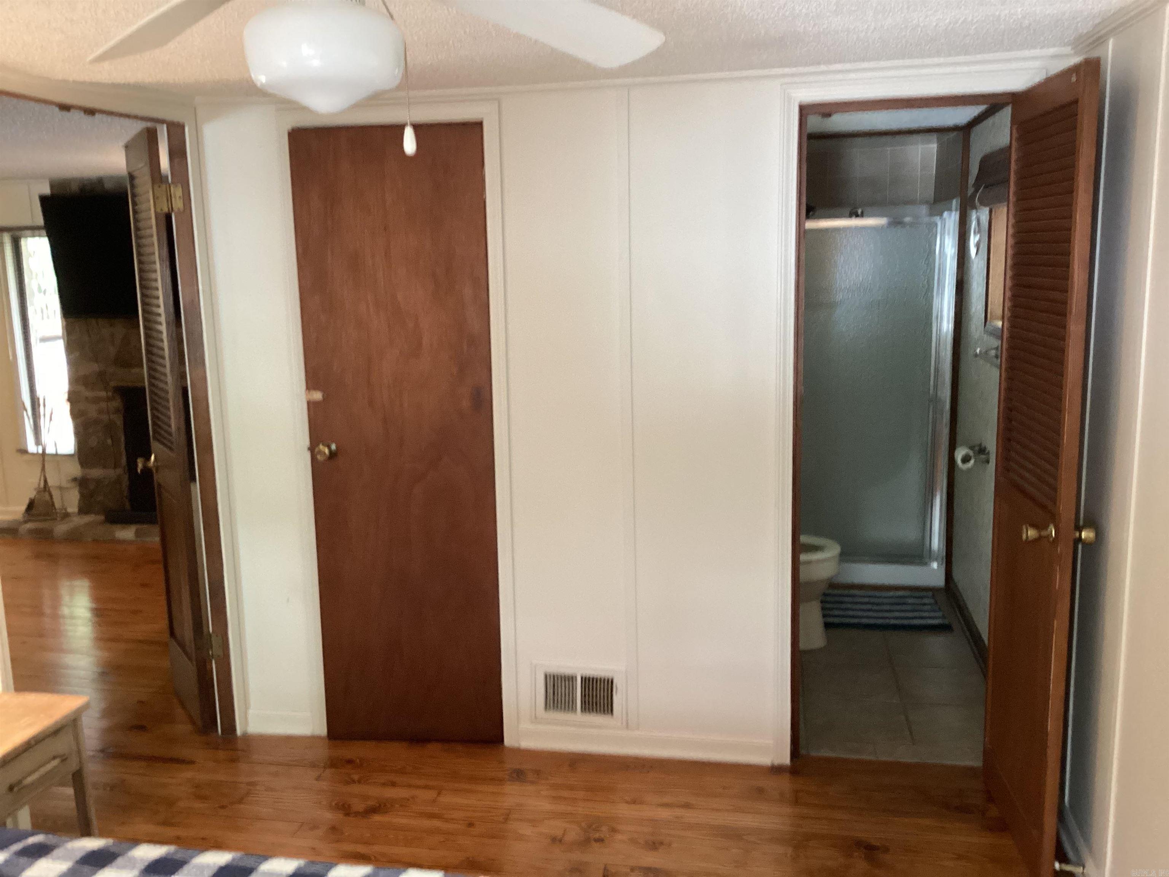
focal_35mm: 31
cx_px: 584
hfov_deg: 58.4
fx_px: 1047
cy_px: 438
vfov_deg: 45.4
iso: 250
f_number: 2.4
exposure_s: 1/40
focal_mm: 3.3
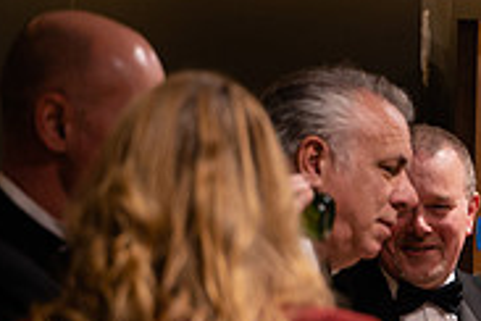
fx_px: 3180
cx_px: 576
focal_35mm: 238
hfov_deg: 8.6
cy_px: 259
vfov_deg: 5.8
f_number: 2.8
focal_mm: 75
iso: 1250
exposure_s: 1/60
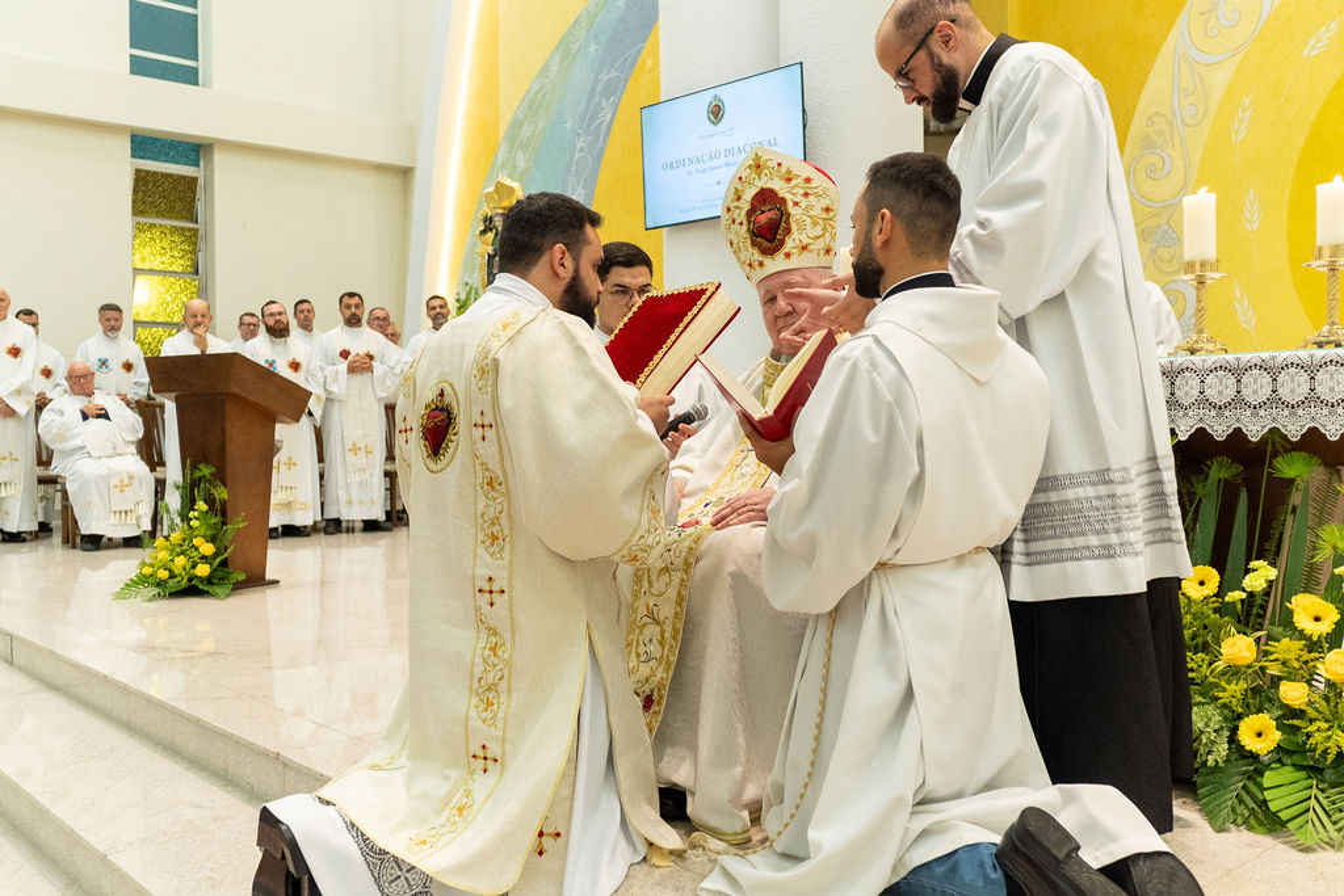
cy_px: 448
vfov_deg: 43.6
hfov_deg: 61.9
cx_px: 672
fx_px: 1120
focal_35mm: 30
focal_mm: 20
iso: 2000
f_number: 3.2
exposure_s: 1/200
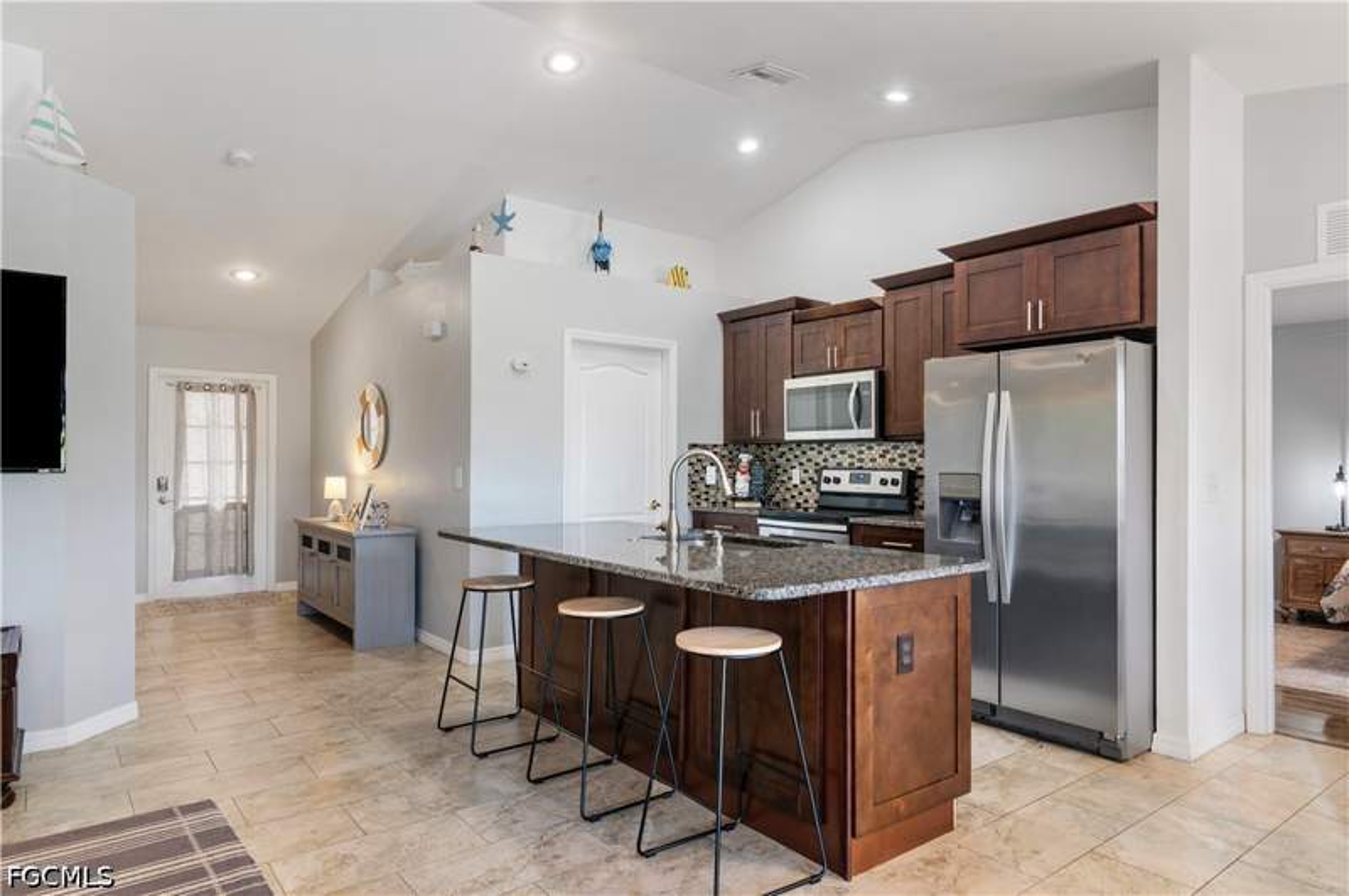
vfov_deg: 57.1
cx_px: 674
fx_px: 824
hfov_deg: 78.6
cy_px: 448
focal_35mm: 22
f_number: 10
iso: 640
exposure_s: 1/30
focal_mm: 22
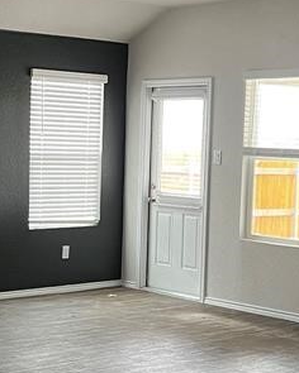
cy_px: 226
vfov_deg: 21.7
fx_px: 973
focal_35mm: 88
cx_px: 80
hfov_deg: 17.4
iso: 125
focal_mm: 5.7
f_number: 1.5
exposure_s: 1/74
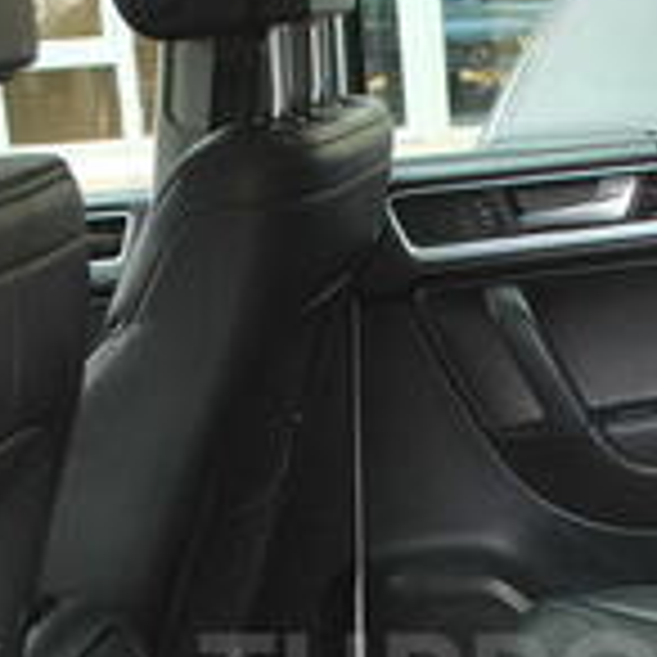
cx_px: 544
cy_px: 684
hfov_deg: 16.6
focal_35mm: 104
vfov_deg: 16.3
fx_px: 2233
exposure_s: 1/60
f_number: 4.2
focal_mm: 24
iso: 200
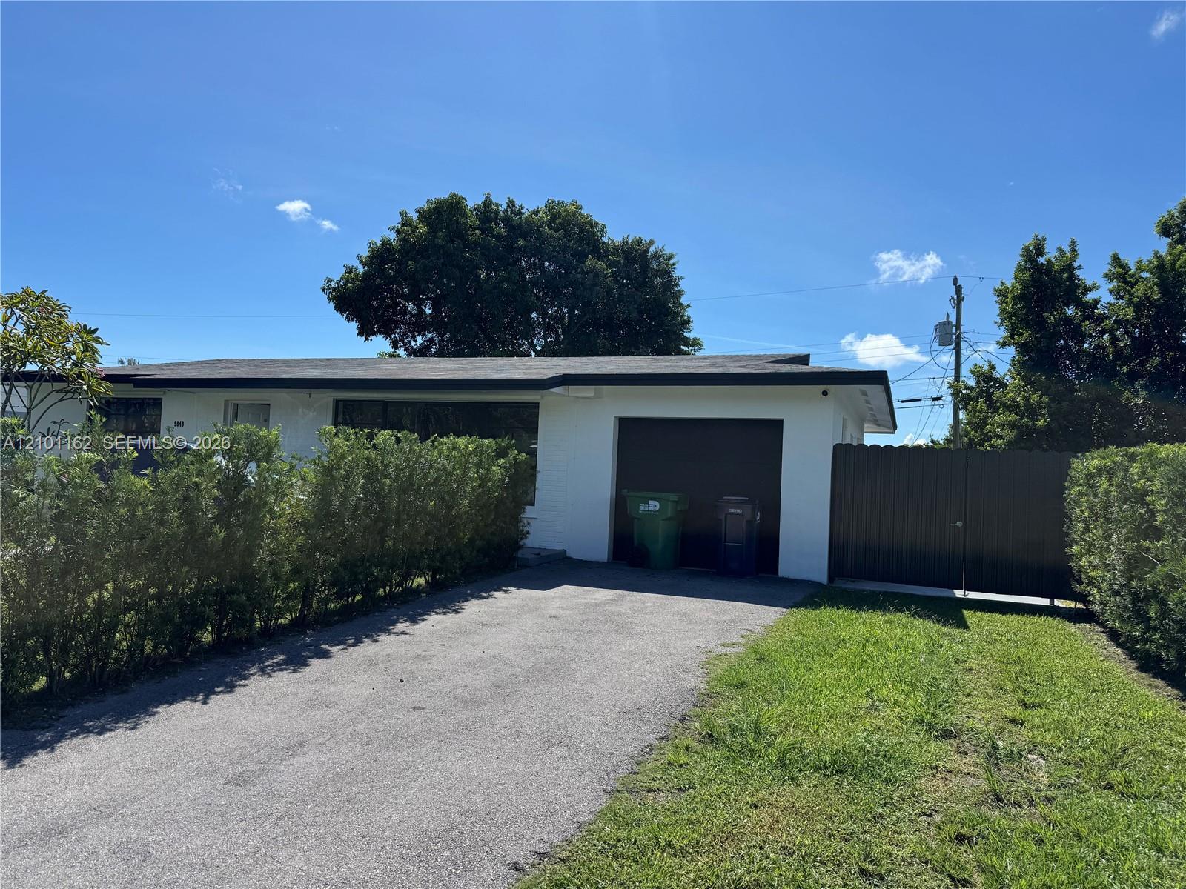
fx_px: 822
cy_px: 444
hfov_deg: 71.6
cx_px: 593
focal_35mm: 24
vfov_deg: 56.8
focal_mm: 6.76
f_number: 1.78
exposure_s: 1/5814
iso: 80
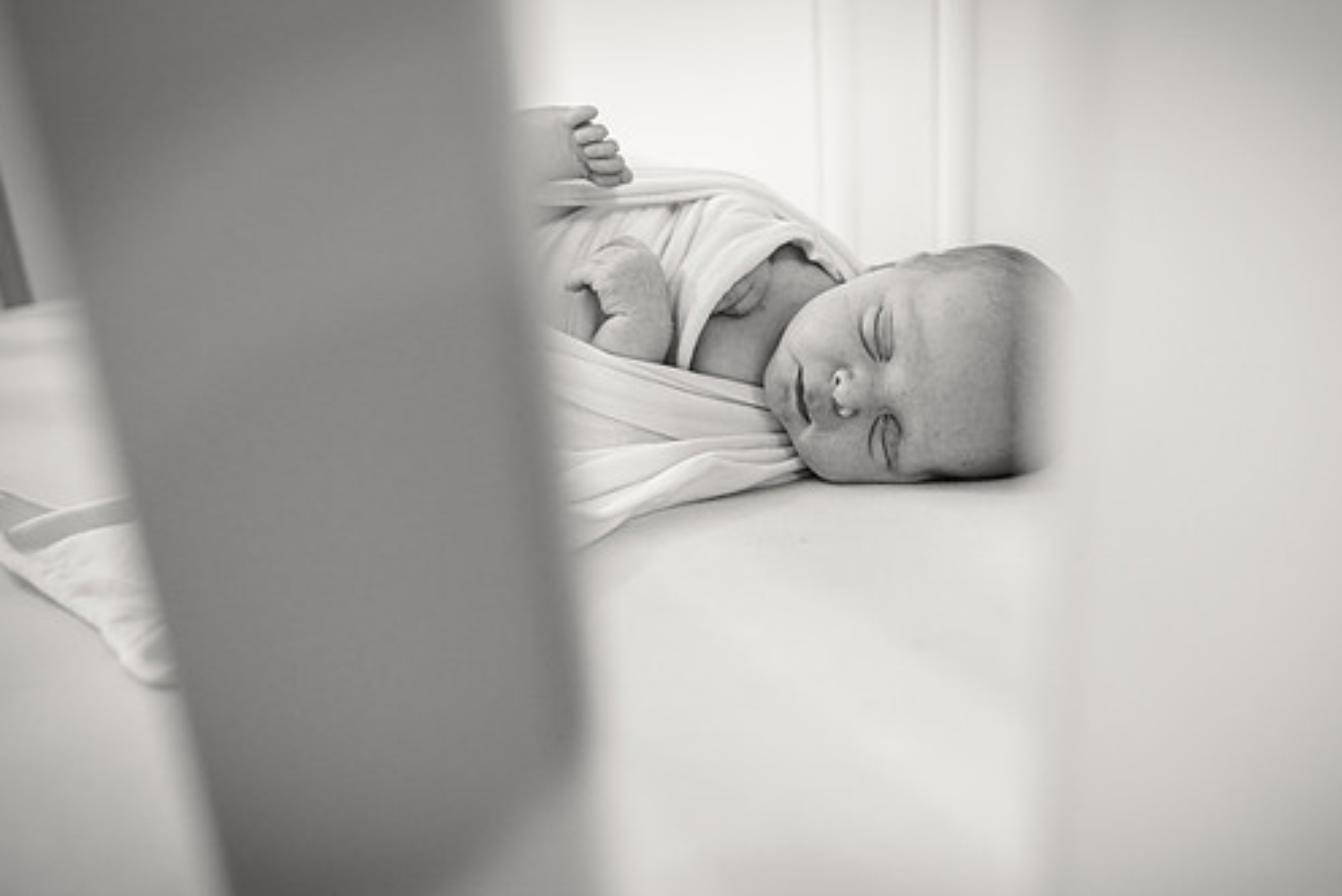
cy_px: 475
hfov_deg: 55.6
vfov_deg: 38.9
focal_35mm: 34
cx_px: 771
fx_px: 1268
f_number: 2.8
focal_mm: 27
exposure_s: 1/200
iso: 3200
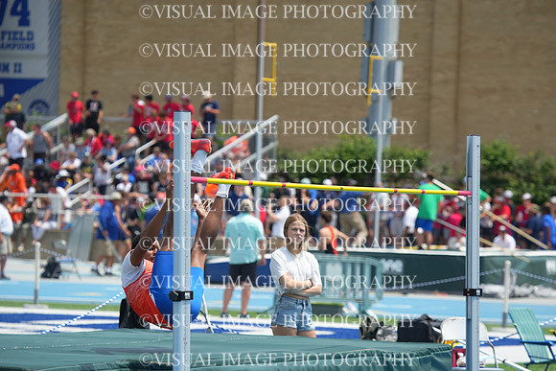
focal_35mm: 220
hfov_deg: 9.4
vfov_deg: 6.2
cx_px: 278
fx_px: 3398
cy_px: 186
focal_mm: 220
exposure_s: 1/2000
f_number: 5.6
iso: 400
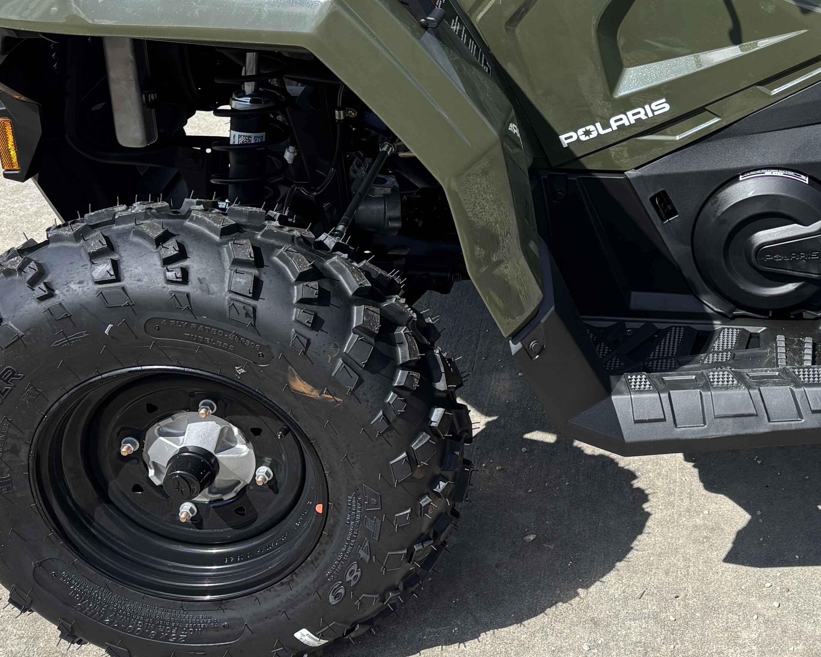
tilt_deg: -24.2
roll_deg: -3.2
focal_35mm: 58
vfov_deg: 25.7
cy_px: 120
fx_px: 1409
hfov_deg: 30.3
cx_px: 810
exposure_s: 1/2193
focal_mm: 5.96
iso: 50
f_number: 1.6
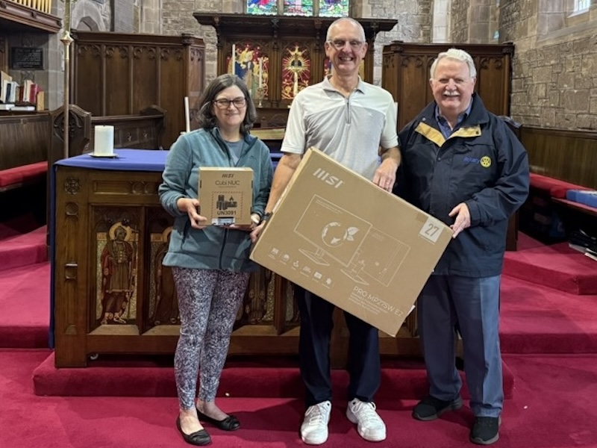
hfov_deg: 71.6
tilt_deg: -1.1
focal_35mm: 24
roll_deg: -1.0
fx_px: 414
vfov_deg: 56.8
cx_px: 298
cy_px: 224
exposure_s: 1/50
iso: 640
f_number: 1.78
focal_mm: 6.76
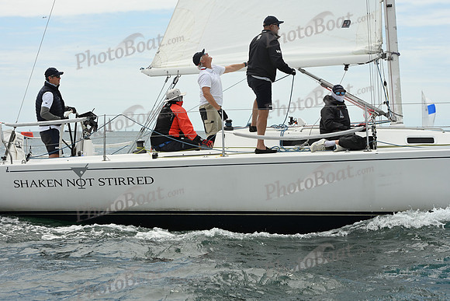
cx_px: 225
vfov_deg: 14.4
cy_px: 150
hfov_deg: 21.5
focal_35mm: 95
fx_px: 1188
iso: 320
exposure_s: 1/1000
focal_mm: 95
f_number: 9
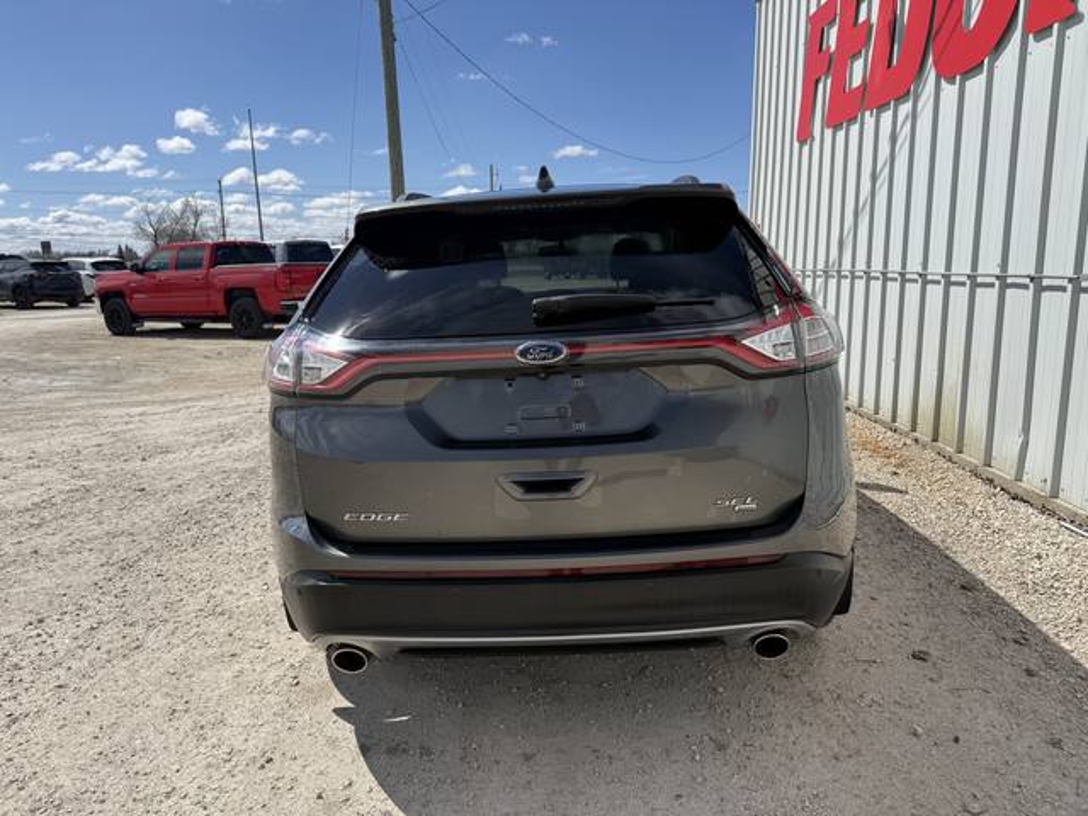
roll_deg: +1.1
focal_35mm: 24
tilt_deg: -13.1
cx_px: 544
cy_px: 408
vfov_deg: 56.8
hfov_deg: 71.6
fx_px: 754
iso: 80
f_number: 1.78
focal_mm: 6.76
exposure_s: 1/6711
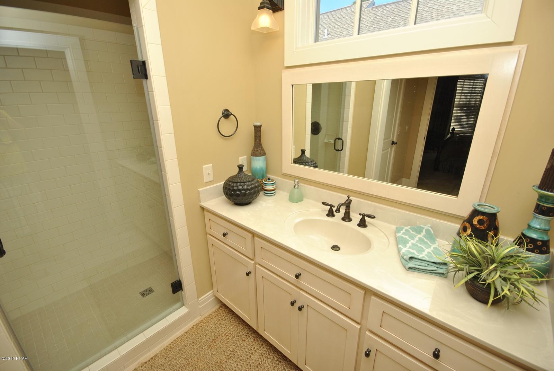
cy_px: 186
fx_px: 231
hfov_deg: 100.3
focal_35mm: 15
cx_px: 277
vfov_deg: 77.5
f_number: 7.1
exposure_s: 1/200
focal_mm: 10
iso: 200
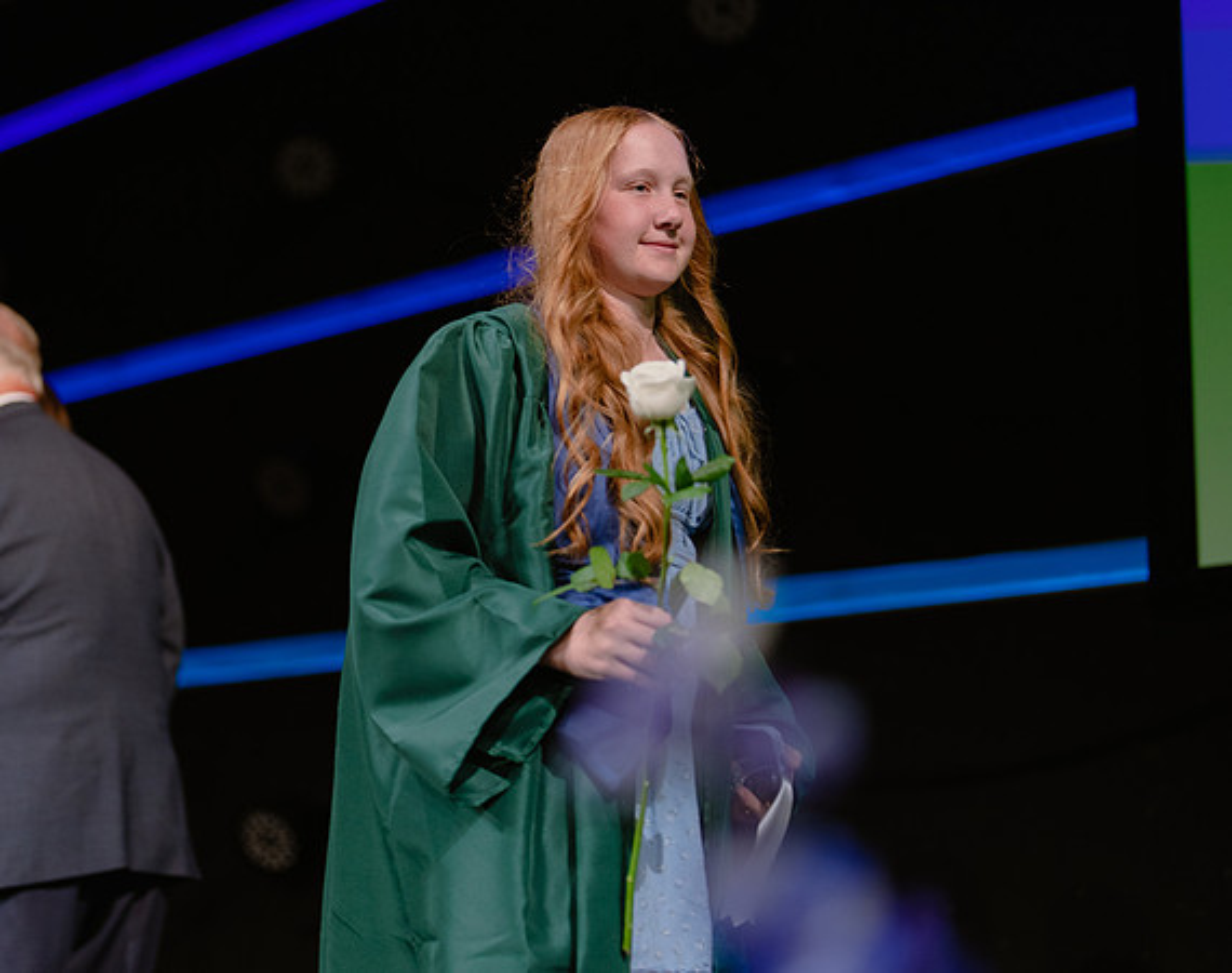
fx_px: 2642
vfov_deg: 20.8
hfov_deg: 26.1
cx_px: 429
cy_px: 361
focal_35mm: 73
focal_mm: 50
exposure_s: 1/320
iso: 640
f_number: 1.2
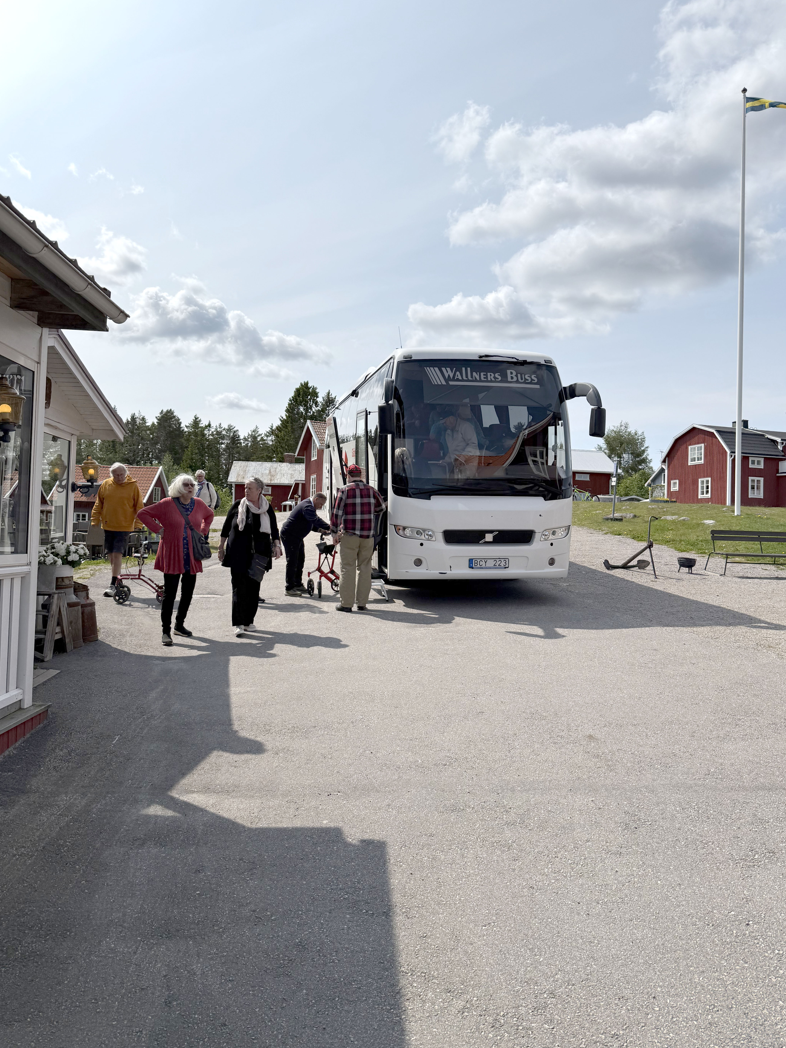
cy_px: 513
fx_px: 757
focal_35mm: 25
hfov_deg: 54.9
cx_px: 399
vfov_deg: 69.4
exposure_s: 1/10309
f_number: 1.78
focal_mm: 6.76
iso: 80
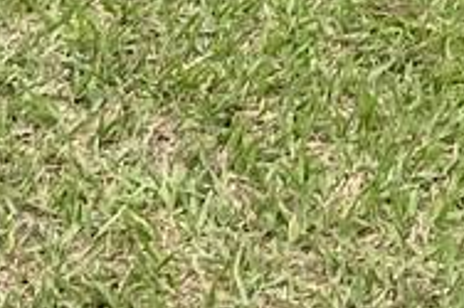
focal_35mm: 207
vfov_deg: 5.9
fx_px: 2666
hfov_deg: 9.9
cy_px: -744
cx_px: 180
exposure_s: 1/460
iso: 32
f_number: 1.8
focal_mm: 4.25
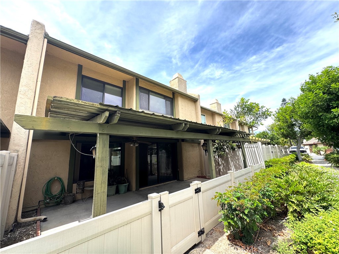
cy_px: 127
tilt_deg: +13.0
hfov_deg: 102.1
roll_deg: +4.0
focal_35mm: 14
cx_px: 170
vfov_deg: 85.7
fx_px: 137
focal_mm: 2.22
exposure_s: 1/734
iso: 40
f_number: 2.2
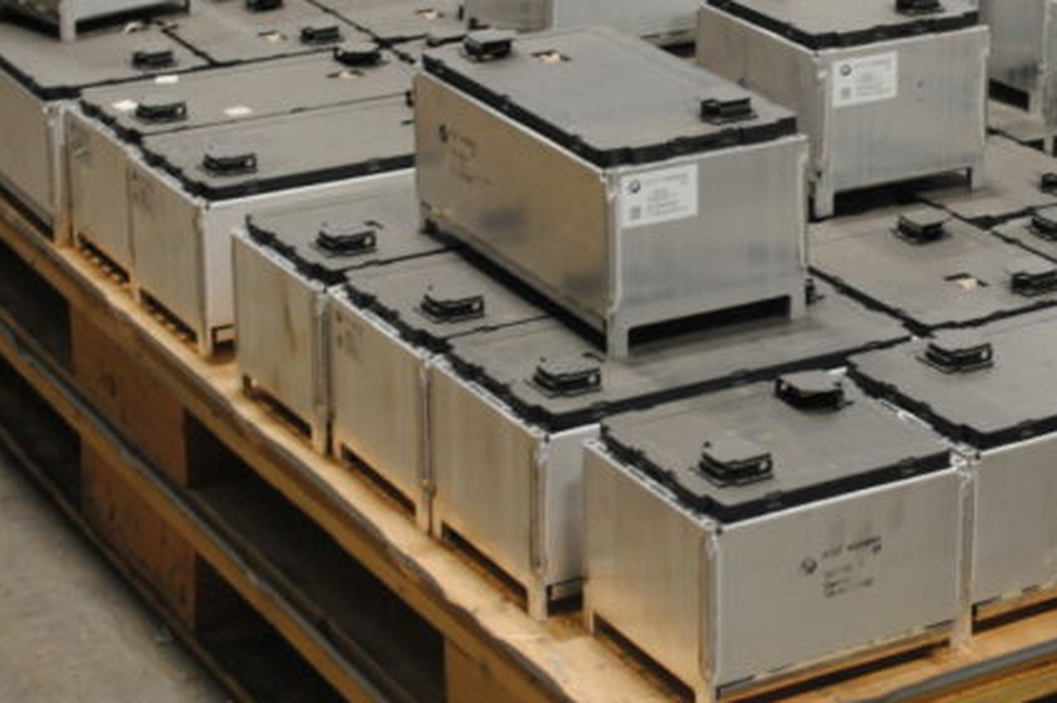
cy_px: 103
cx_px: 761
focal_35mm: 97
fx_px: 2846
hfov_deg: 20.9
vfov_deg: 14.0
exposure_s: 1/13
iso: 400
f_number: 5
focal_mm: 34
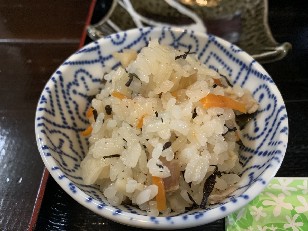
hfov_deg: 67.3
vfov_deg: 53.1
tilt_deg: -52.0
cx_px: 154
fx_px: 231
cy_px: 116
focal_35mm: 26
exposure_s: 1/60
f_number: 1.8
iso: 250
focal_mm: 4.25
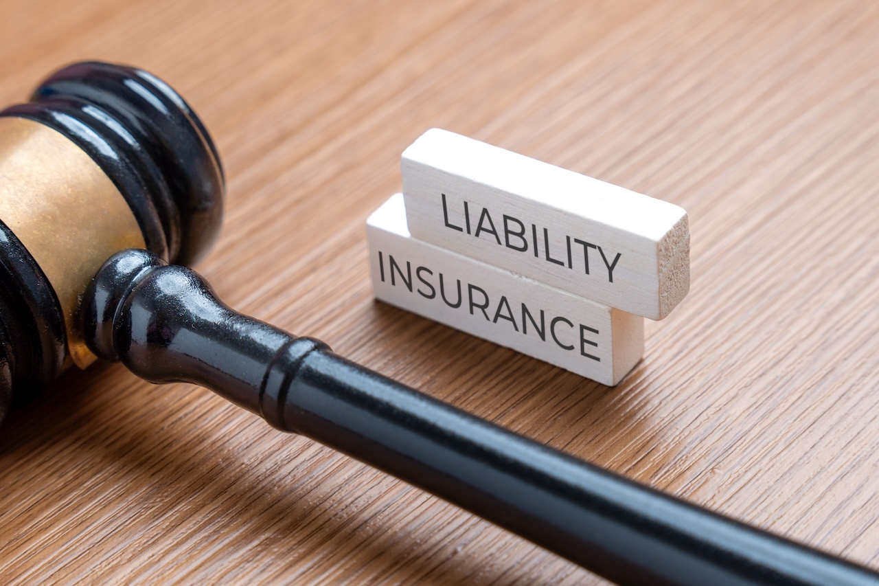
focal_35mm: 99
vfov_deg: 13.8
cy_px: 293
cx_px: 440
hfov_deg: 20.6
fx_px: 2417
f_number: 5.6
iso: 100
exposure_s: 1/60
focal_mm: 66
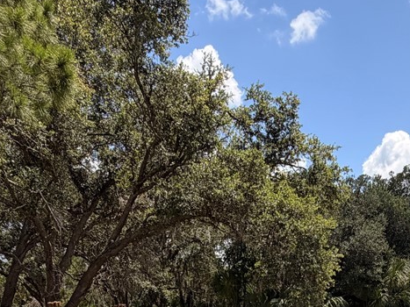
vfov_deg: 25.2
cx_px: 283
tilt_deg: -9.5
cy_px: 421
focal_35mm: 48
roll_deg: +1.3
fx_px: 568
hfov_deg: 39.1
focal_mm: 2.22
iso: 25
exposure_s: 1/770
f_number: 2.2
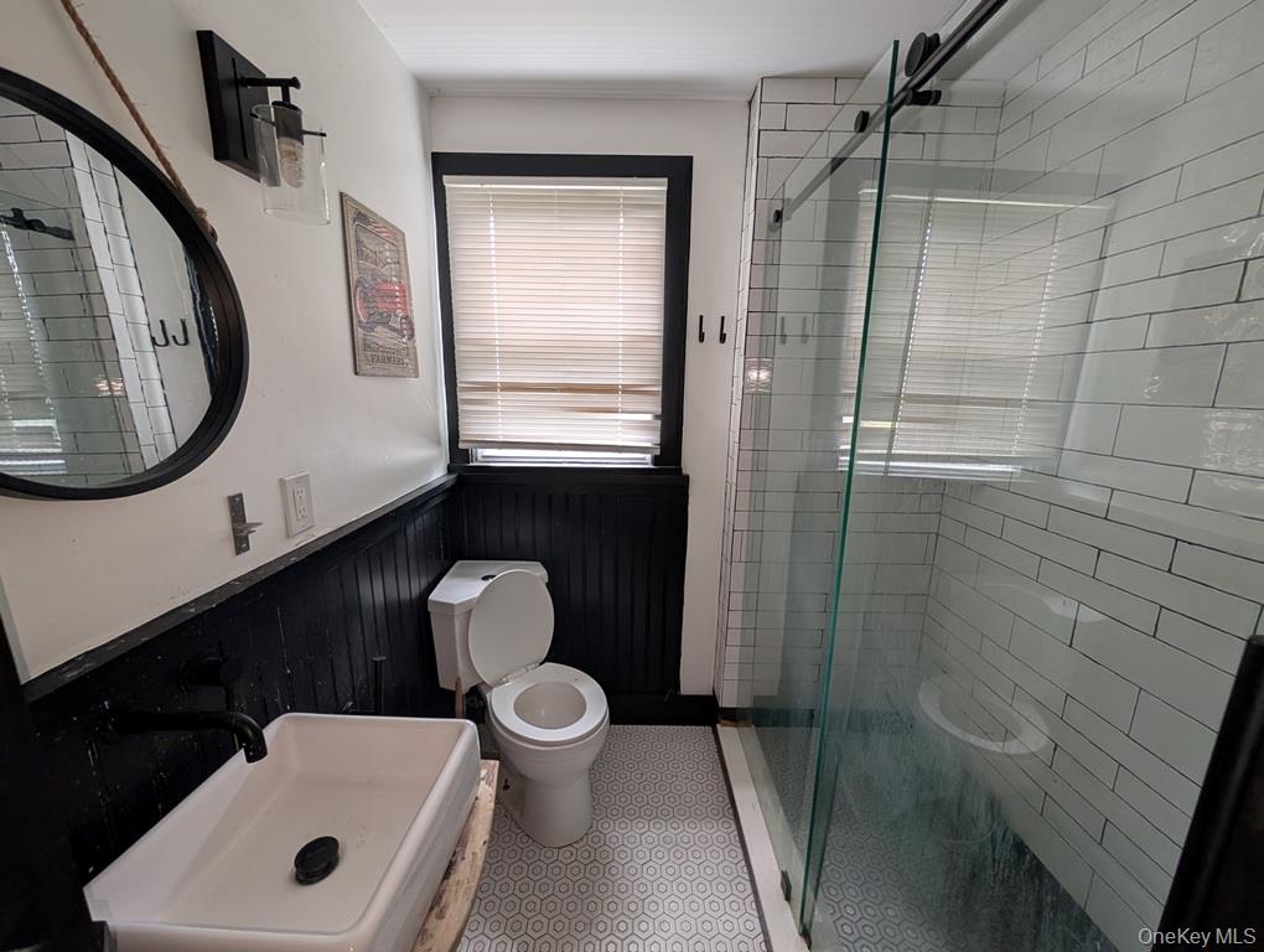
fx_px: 439
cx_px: 632
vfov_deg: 94.6
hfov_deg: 110.5
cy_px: 476
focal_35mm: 12
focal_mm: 2.02
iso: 114
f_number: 1.7
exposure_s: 1/70.2
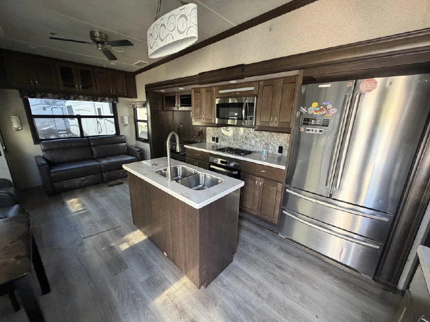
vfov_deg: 85.7
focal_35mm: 14
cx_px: 215
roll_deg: -0.8
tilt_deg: -15.2
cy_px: 161
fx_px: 174
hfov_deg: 102.1
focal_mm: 2.22
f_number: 2.2
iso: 400
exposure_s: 1/60
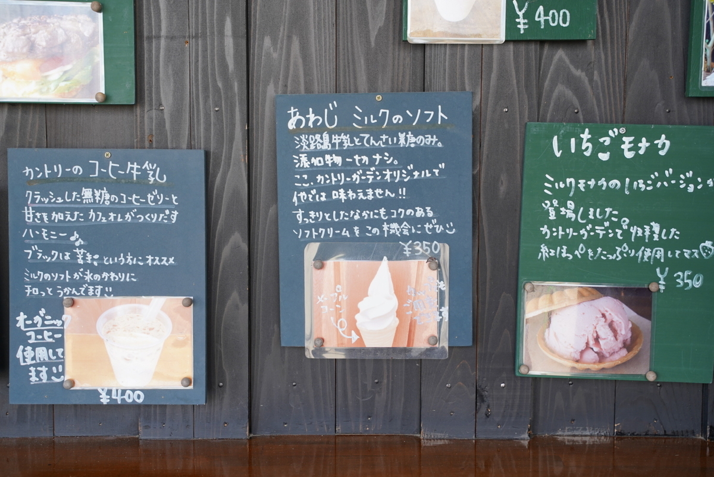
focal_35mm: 53
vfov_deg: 25.6
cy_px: 238
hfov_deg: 37.5
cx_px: 357
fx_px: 1052
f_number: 4.5
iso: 320
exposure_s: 1/125
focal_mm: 53
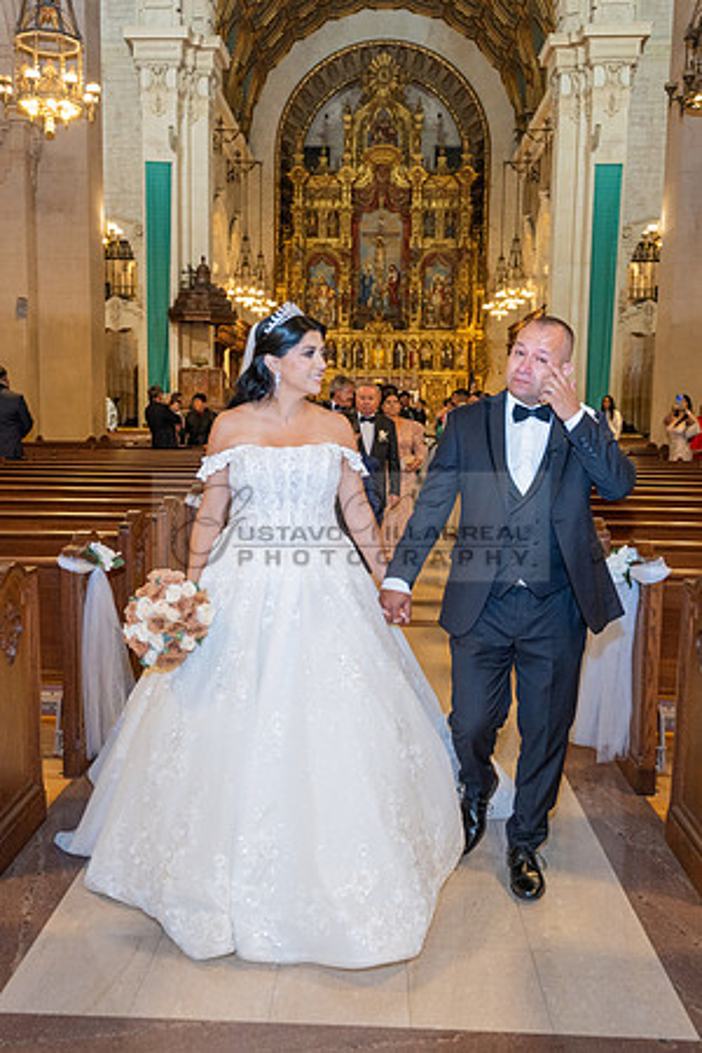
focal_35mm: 35
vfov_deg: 54.9
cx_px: 334
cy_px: 528
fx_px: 1013
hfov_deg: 38.2
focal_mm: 23
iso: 800
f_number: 2.8
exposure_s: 1/125
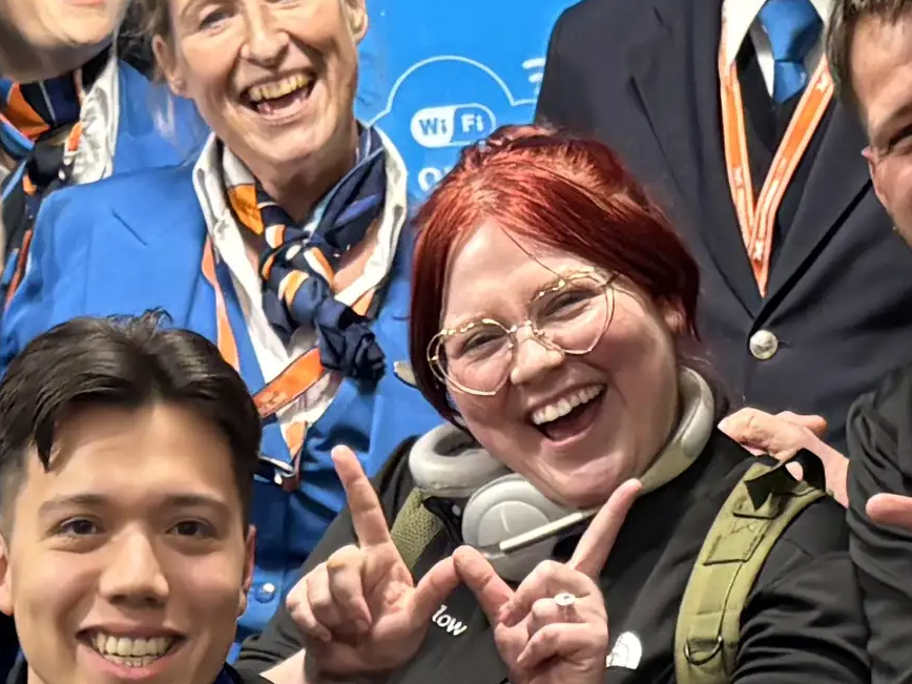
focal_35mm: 171
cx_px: 191
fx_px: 4505
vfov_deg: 8.3
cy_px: 1250
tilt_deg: -18.2
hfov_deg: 11.5
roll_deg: +1.6
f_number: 1.6
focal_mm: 5.96
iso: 160
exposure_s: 1/50
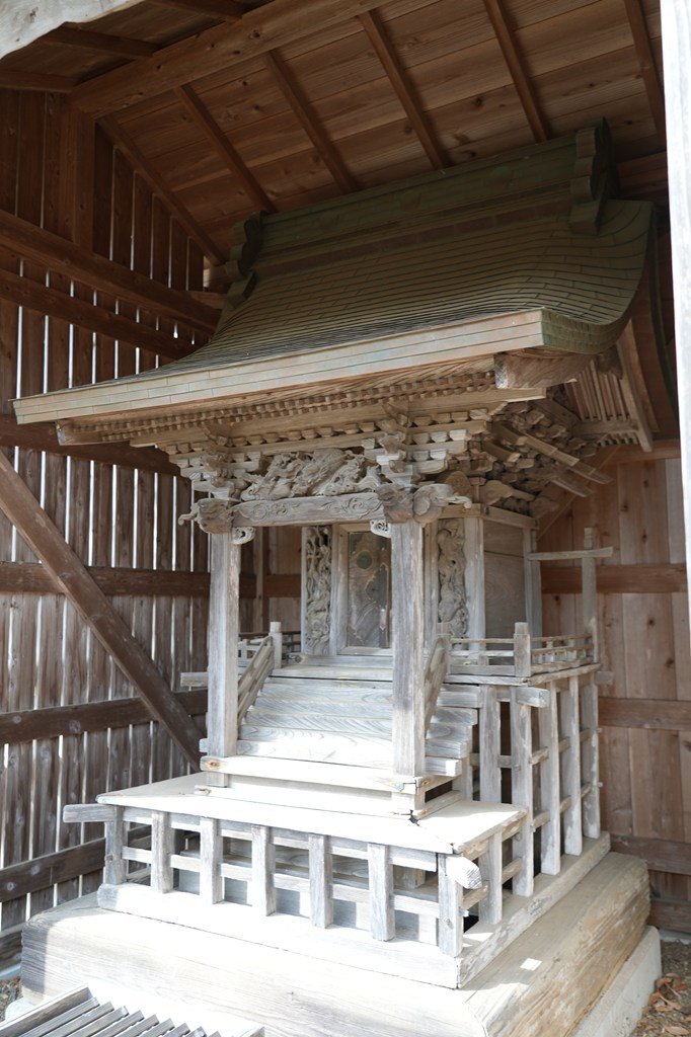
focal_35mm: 30
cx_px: 346
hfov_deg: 43.6
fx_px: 864
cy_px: 518
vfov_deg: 61.9
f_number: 4
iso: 200
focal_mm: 30
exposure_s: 1/60
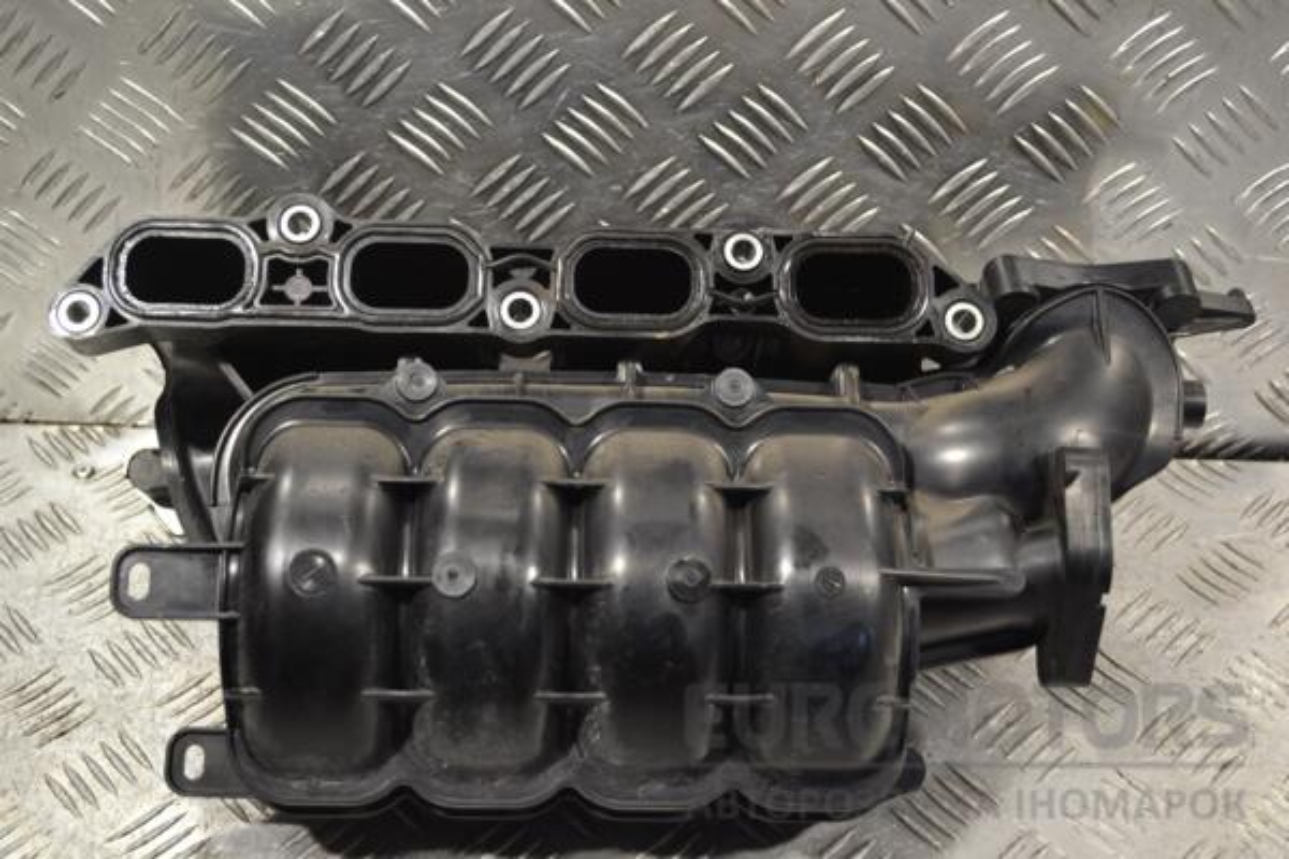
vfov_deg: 28.1
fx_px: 1719
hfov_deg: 41.1
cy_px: 430
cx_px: 644
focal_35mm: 48
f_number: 4.8
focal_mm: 32
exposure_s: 1/60
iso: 400
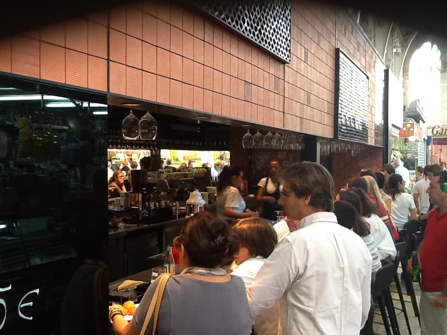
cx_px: 224
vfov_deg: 44.2
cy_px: 168
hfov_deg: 56.8
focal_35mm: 32
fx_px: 413
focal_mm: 2.03
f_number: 2.4
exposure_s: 1/30
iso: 125
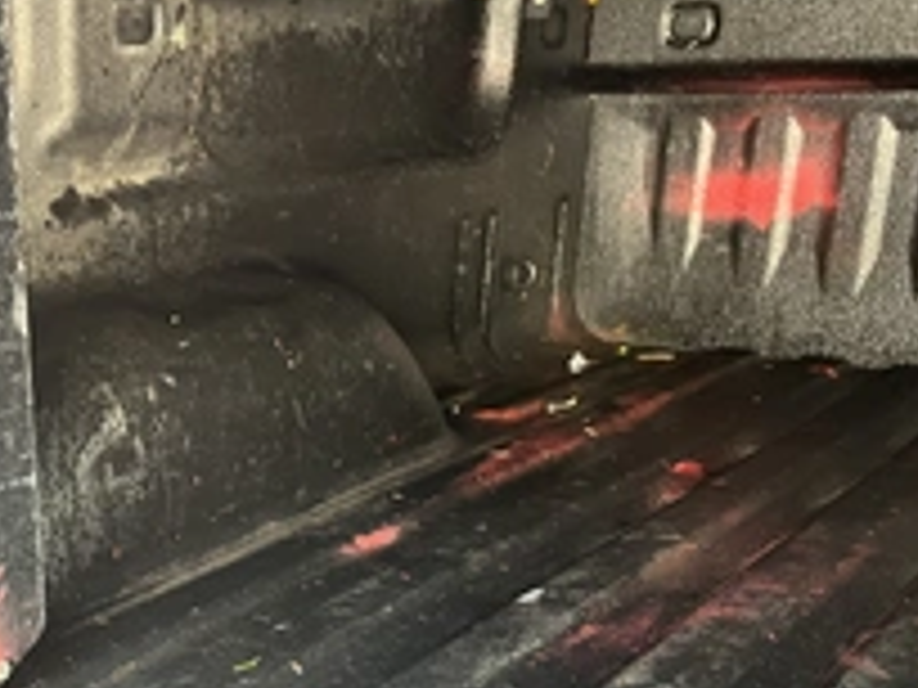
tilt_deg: -18.2
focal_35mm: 51
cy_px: 607
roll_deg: +3.8
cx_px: 112
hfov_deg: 35.5
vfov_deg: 27.6
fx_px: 1352
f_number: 1.6
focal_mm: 5.1
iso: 500
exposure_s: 1/60
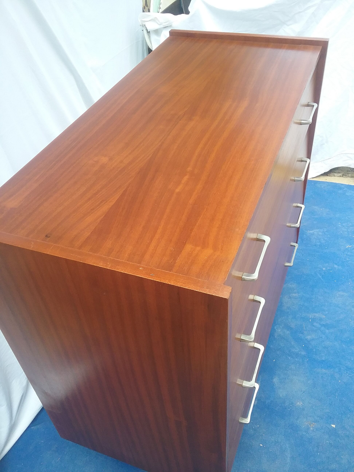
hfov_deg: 45.4
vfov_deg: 58.4
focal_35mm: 31
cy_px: 236
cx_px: 177
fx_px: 423
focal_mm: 3.3
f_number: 2.2
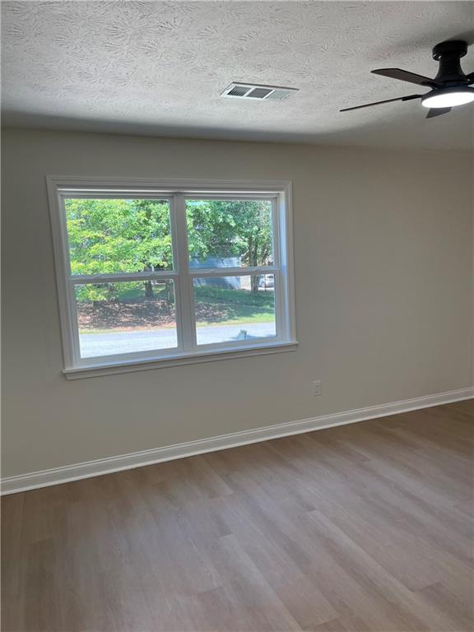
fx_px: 475
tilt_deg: -6.0
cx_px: 237
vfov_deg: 67.3
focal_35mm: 26
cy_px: 316
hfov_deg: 53.1
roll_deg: +3.8
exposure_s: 1/140
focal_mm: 5.1
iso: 50
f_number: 1.6
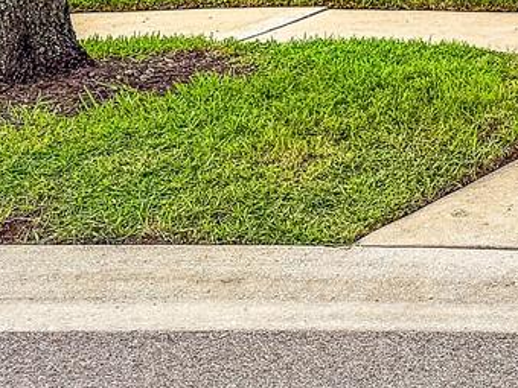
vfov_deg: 12.1
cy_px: -294
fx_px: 1691
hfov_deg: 13.5
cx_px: 1184
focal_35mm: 113
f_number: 1.8
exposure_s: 1/5700
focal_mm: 6.76
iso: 80
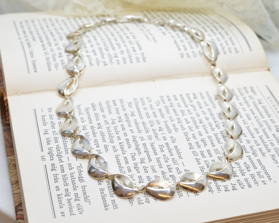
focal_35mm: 70
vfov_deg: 21.9
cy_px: 113
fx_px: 578
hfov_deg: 27.1
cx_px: 154
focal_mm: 40
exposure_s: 1/125
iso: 1000
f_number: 9
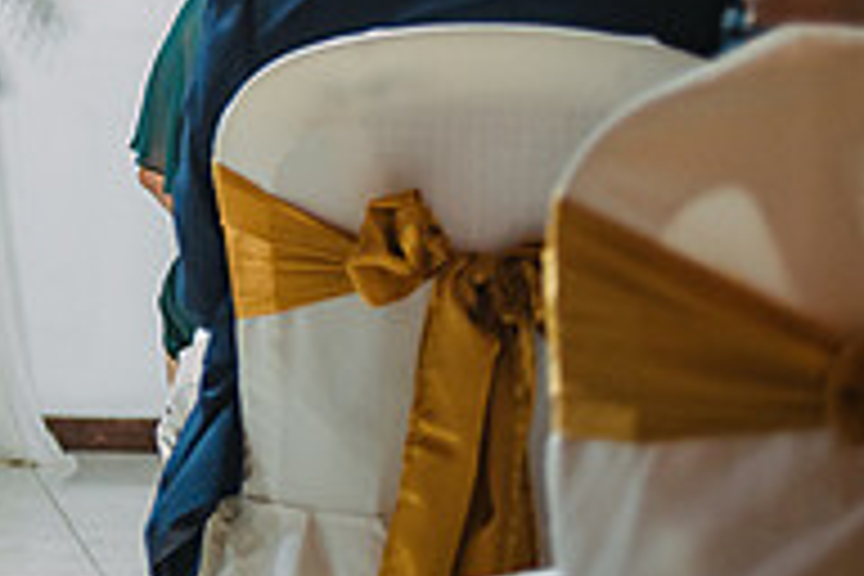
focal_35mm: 135
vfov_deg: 10.0
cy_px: -92
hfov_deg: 14.2
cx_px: -423
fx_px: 3240
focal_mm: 44
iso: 1000
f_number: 2.8
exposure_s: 1/50
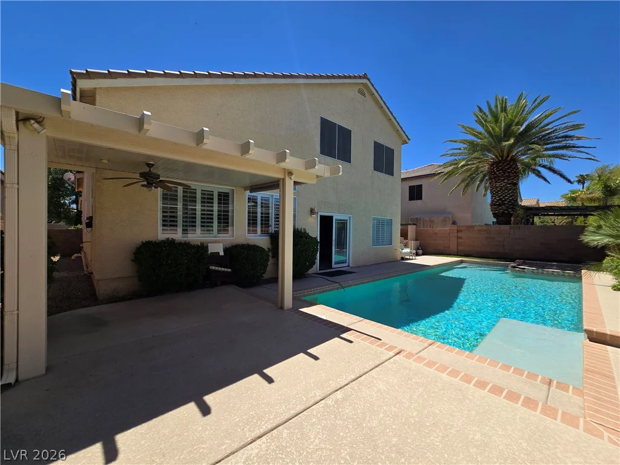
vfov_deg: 89.9
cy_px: 232
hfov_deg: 106.2
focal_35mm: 13
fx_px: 233
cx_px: 310
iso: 50
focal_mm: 2.2
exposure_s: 1/2643
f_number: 2.2
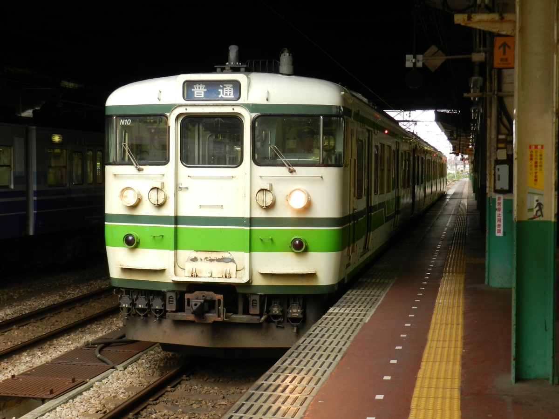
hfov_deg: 32.2
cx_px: 280
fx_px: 969
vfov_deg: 24.4
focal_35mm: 60
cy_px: 210
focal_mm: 10.7
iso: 160
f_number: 4.6
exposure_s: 1/50
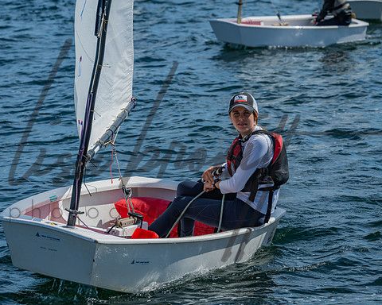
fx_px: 2374
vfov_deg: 7.4
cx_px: 186
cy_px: 152
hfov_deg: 9.2
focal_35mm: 210
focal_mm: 185
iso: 100
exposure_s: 1/640
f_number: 8
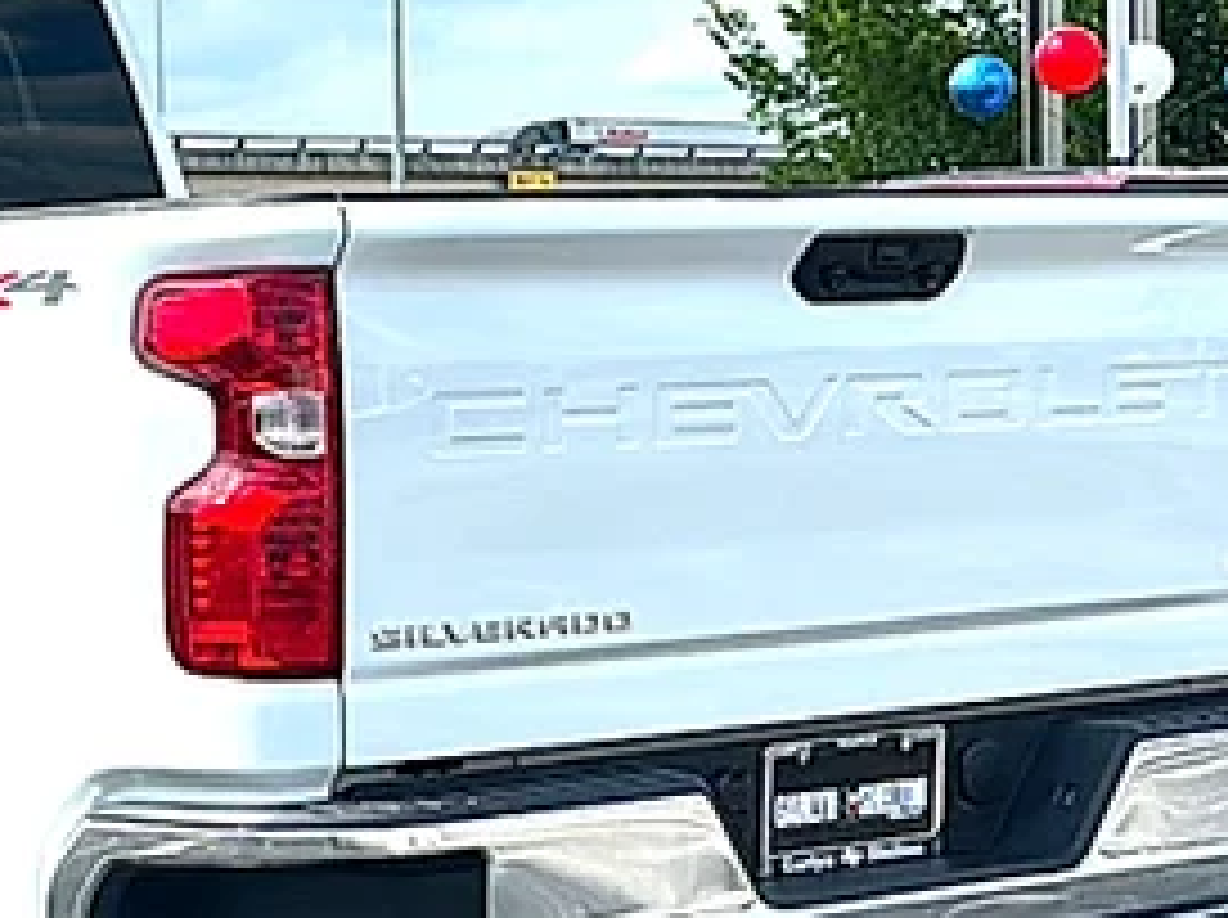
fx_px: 3366
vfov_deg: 15.5
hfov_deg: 19.8
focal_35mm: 95
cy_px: 556
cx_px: -94
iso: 80
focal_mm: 6.86
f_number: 1.78
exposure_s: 1/6667
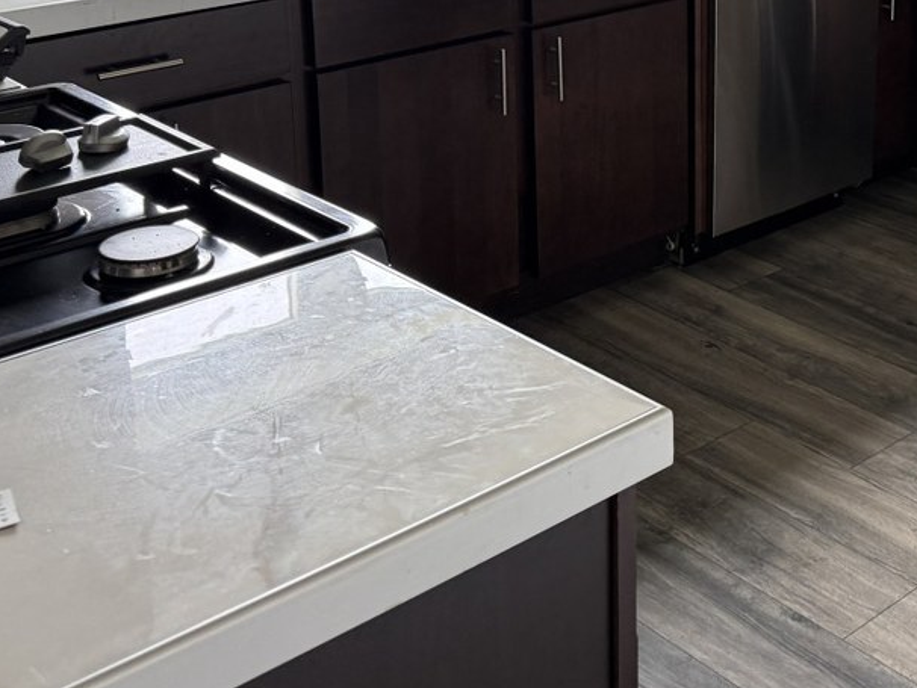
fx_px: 1511
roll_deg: -0.6
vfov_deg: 24.6
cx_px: 810
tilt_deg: -11.2
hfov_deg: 32.3
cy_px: 18
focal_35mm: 57
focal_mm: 6.76
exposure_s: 1/60
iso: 200
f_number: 1.78
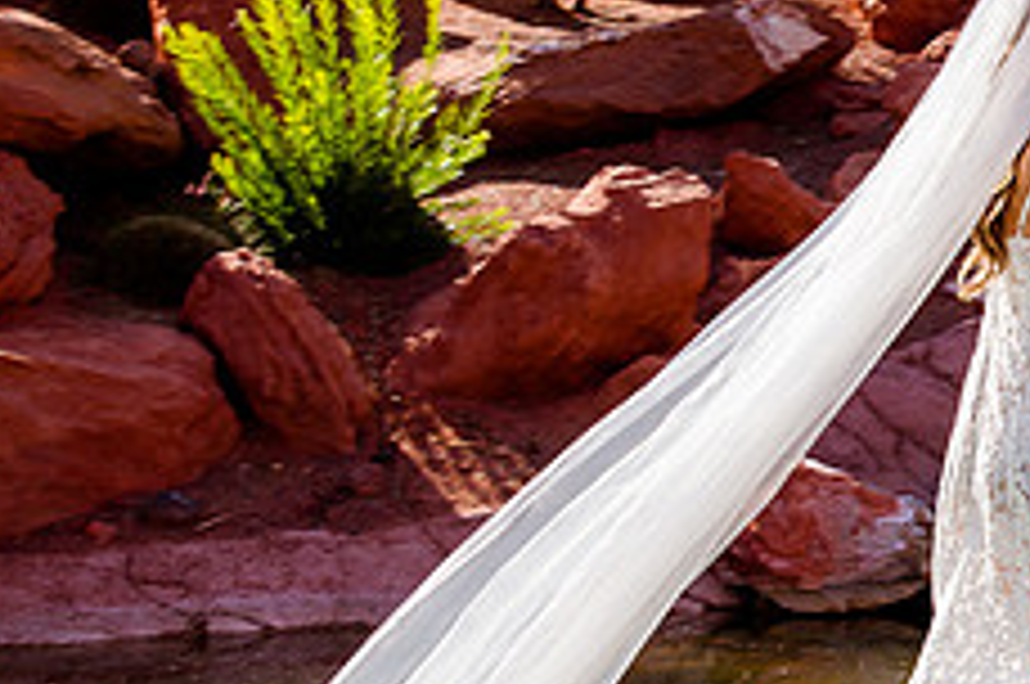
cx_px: 1181
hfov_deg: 13.7
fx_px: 4171
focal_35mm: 146
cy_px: 257
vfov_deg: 9.4
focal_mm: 46
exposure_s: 1/100
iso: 125
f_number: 10
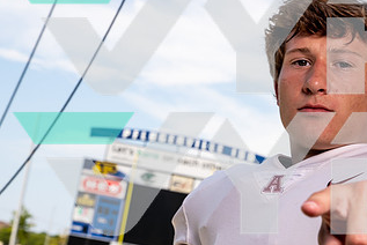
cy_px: 174
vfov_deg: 10.7
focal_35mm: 128
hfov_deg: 15.9
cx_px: 308
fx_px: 1306
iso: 100
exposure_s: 1/125
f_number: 10
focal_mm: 70
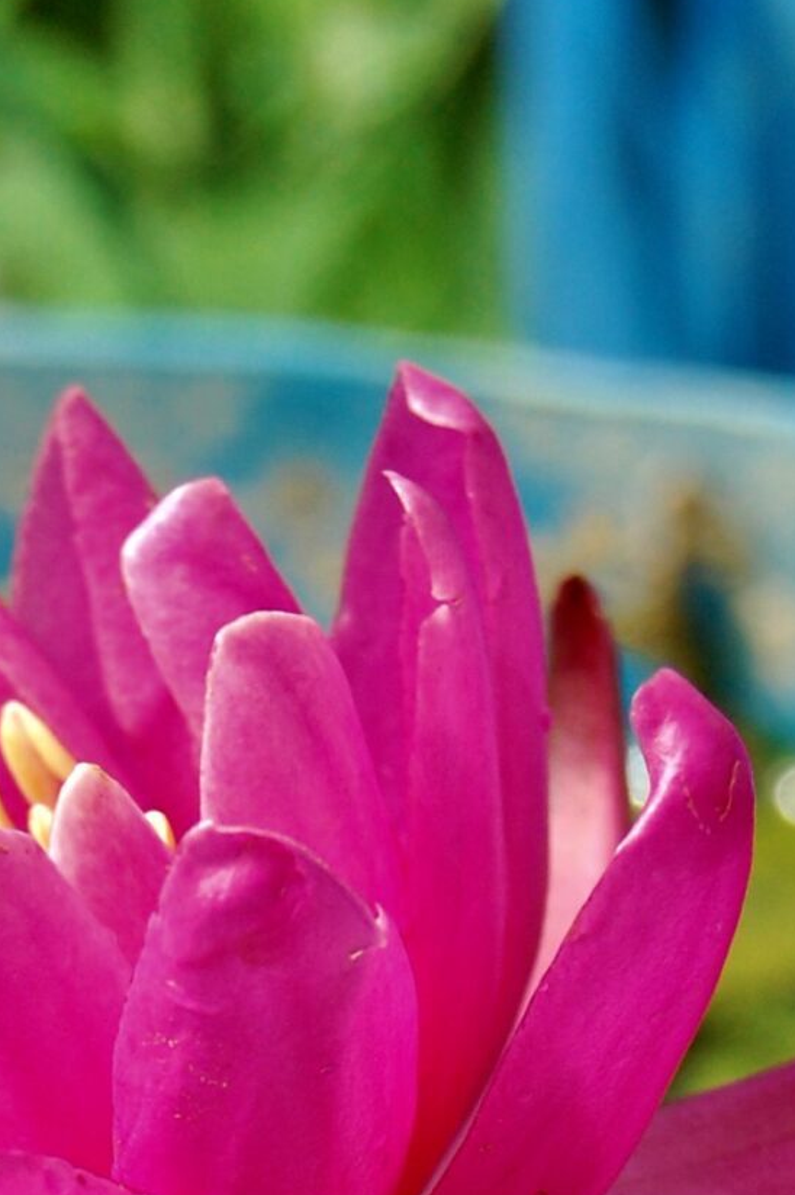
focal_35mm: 257
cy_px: 1816
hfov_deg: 5.3
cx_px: 158
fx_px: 8505
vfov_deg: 7.9
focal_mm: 55
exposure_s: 1/500
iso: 800
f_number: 11
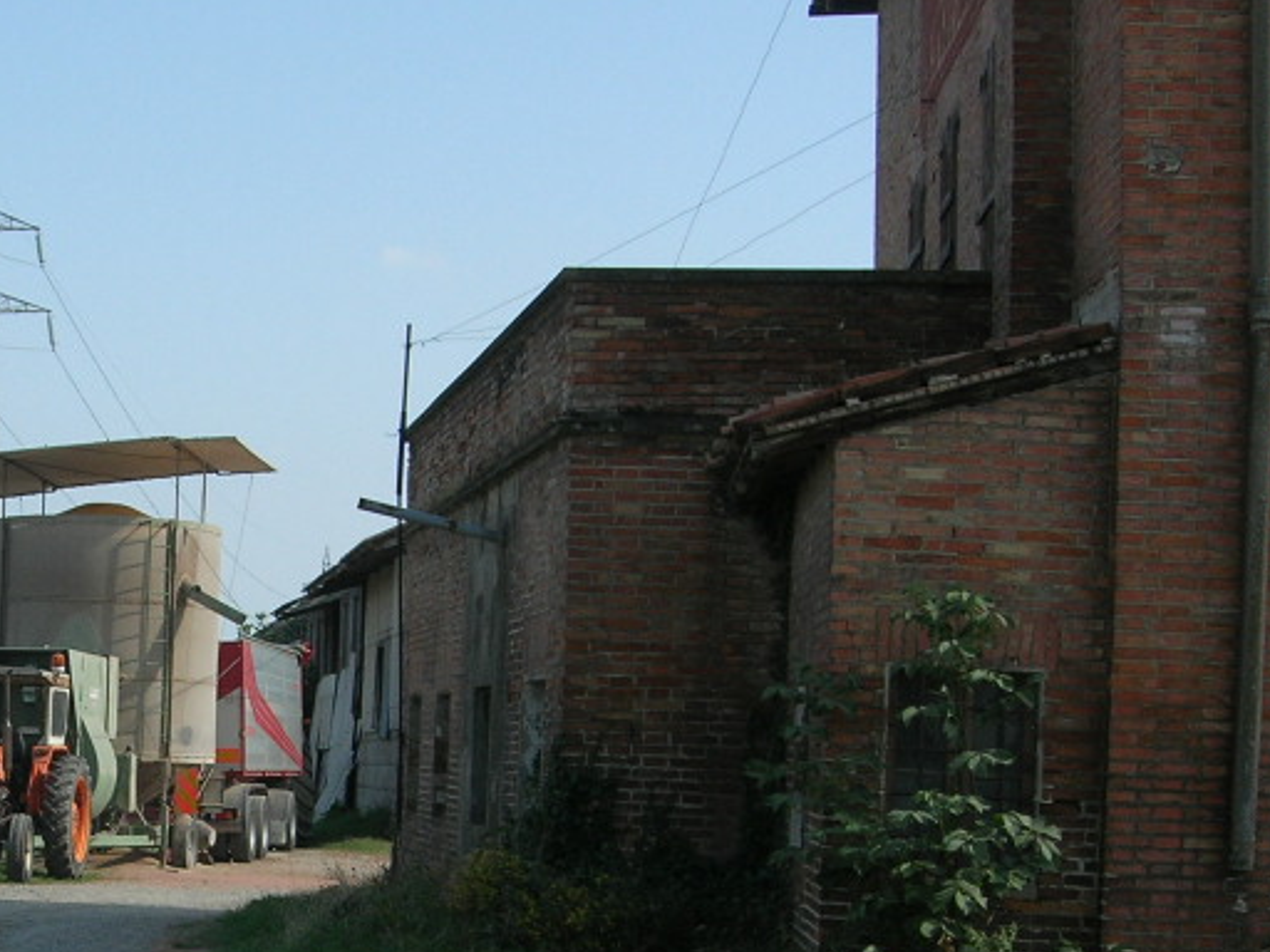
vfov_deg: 19.2
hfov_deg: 25.0
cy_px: 769
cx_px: 151
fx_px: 2788
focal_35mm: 76
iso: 64
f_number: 4.8
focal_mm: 7.8
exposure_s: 1/479
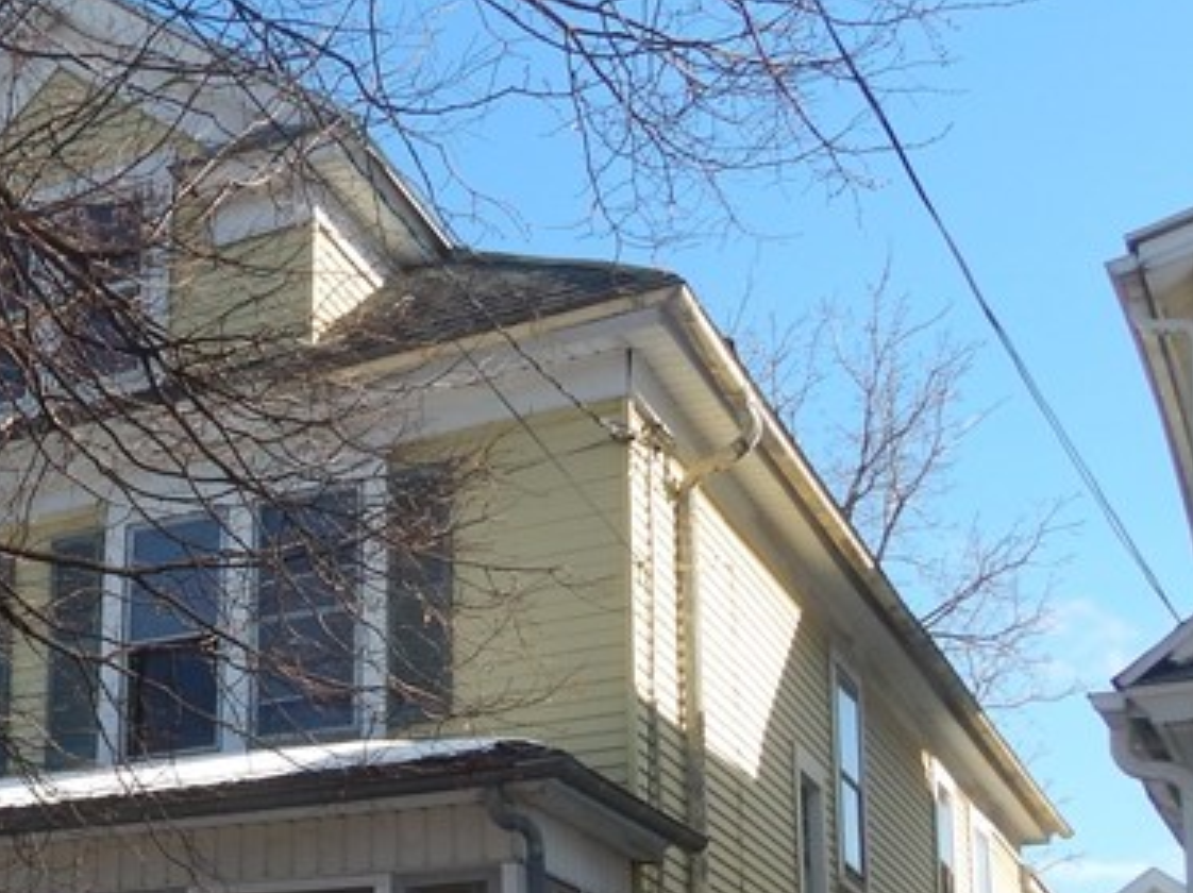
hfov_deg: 27.5
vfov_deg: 22.2
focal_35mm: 63
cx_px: -191
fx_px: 2170
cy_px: 931
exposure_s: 1/1000
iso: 125
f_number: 3
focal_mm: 4
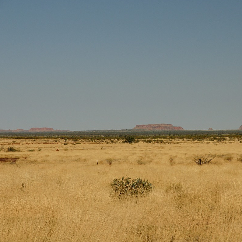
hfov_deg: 11.3
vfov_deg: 11.3
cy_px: 121
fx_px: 1218
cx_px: 161
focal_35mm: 154
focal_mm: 80
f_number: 7.1
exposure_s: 1/640
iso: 200
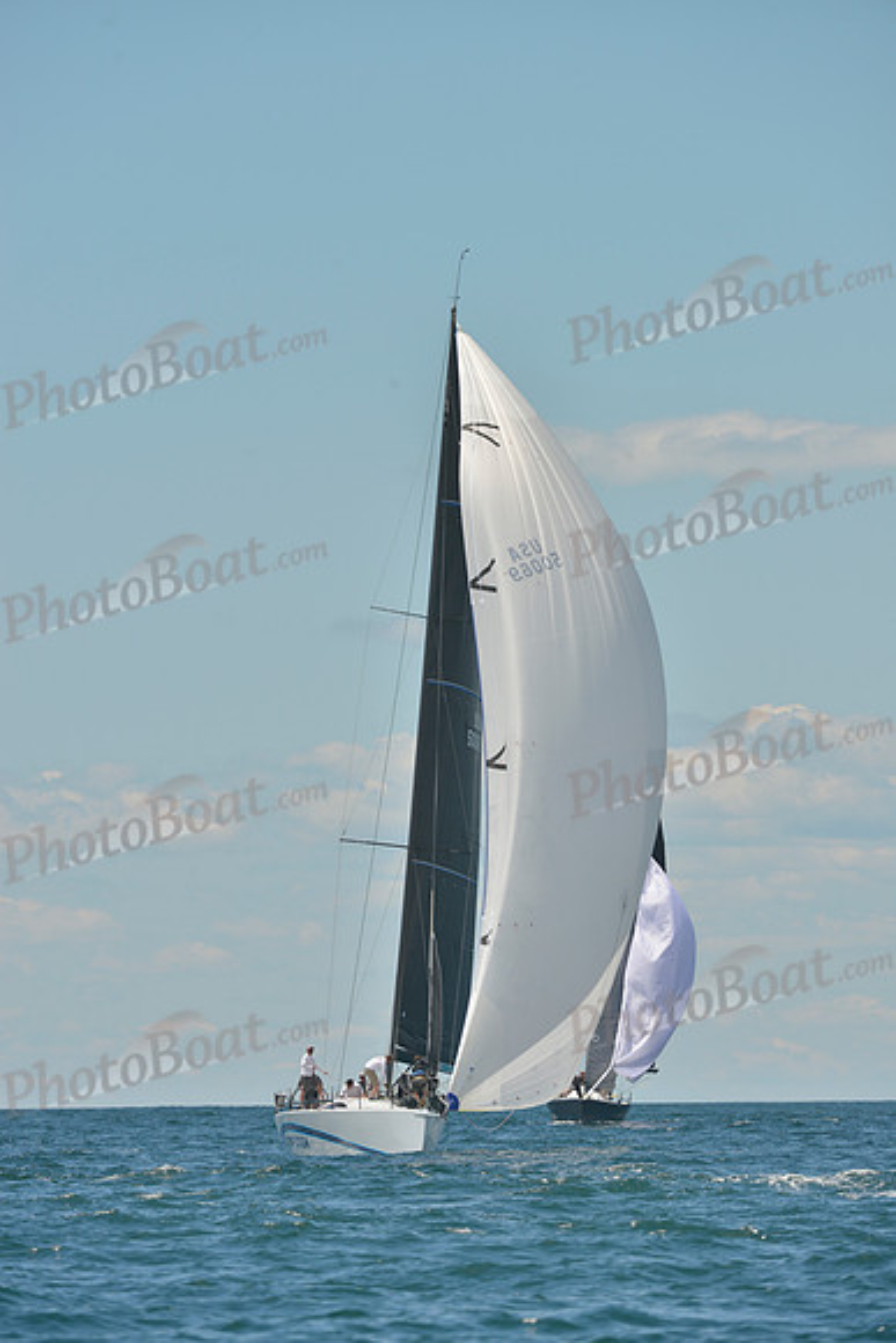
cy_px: 672
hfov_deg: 3.8
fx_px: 13431
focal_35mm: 360
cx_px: 448
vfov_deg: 5.7
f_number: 10
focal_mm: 360
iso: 280
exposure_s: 1/800
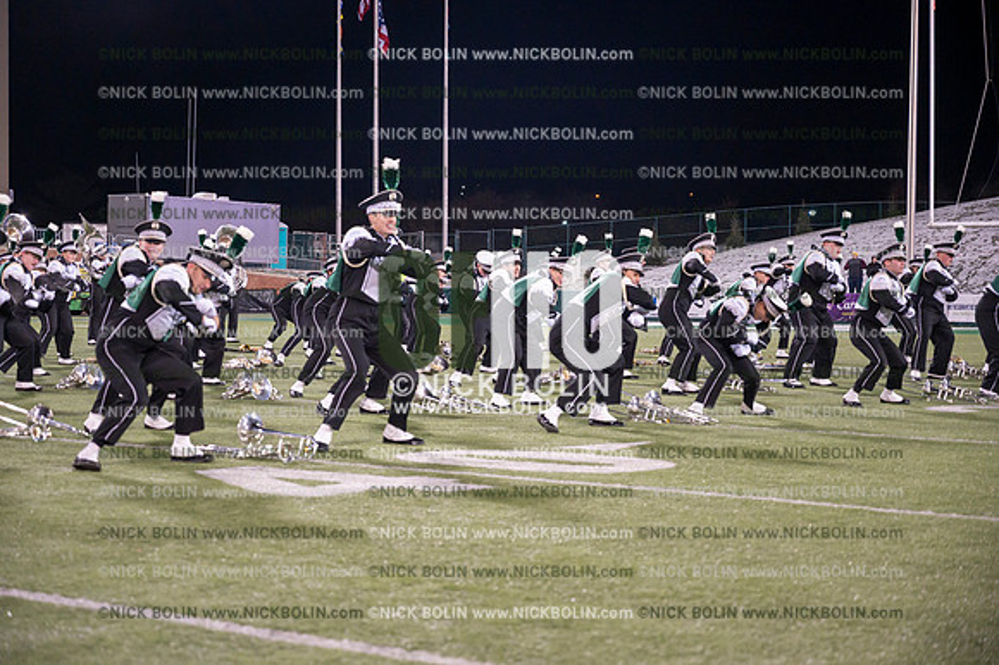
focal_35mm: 70
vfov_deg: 19.4
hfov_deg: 28.9
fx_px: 1941
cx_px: 500
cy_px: 332
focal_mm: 70
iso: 3200
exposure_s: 1/640
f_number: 4
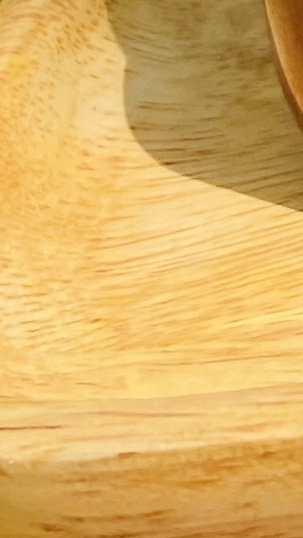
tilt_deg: -25.5
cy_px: -398
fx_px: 2868
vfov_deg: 10.2
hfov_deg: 5.1
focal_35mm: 201
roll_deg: +3.5
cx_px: 1396
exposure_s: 1/778
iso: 32
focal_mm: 4.25
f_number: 1.8
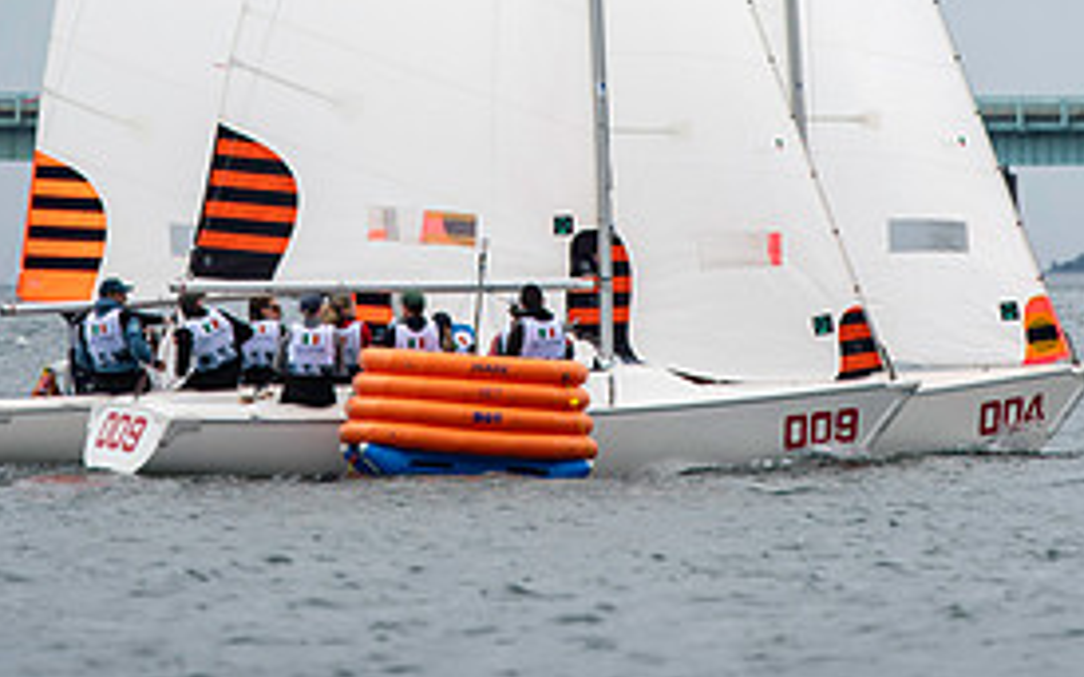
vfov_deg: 1.7
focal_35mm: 754
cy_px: -198
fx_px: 22266
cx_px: 578
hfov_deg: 2.8
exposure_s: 1/3200
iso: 250
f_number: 4
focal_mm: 300
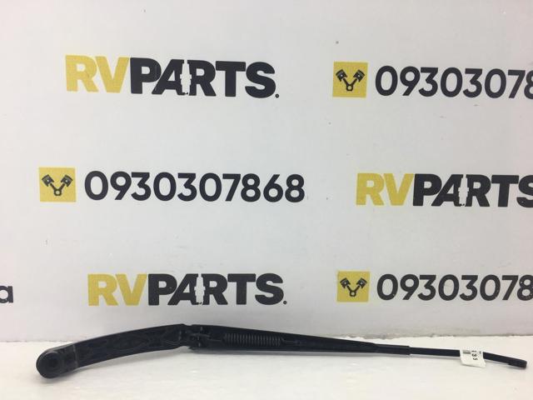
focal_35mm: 29
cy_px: 200
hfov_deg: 61.7
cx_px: 266
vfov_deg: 48.2
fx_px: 447
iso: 40
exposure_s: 1/100
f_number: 2.2
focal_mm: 4.15
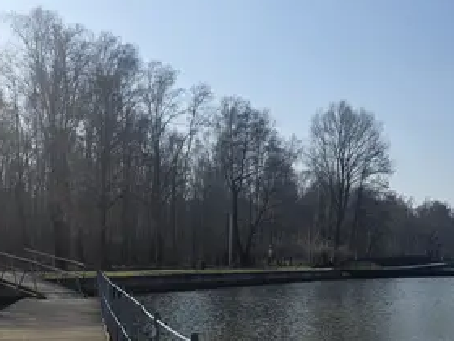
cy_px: 262
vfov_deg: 34.3
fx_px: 538
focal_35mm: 41
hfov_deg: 43.8
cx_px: 357
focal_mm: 6.3
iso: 80
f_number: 1.7
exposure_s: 1/7061
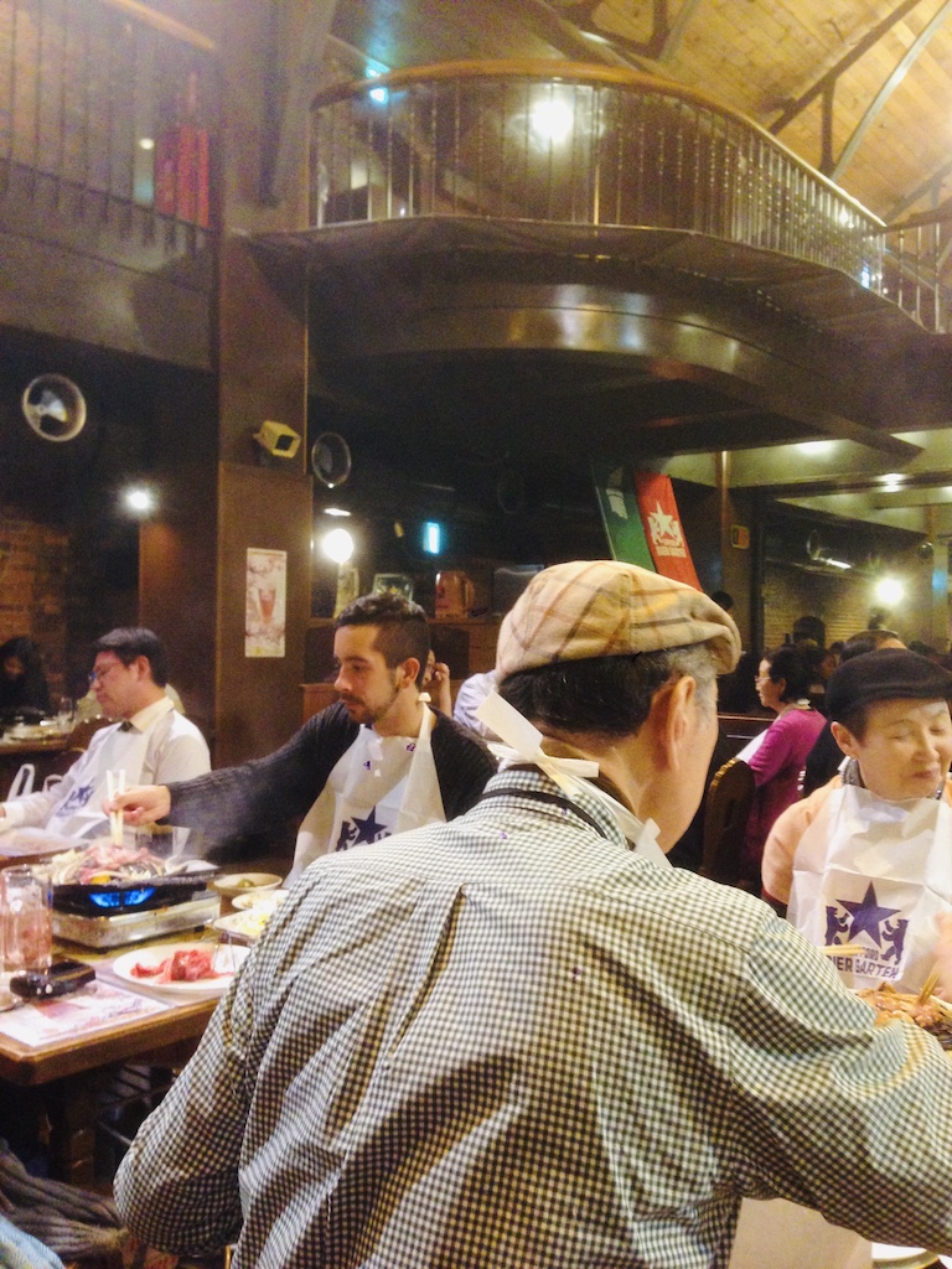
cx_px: 476
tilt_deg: +1.0
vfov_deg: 55.4
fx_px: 1210
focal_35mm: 33
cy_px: 634
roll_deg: -1.1
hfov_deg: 42.9
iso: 250
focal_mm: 4.12
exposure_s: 1/20
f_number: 2.4
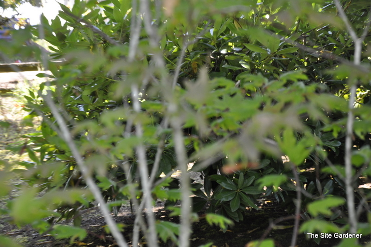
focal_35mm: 120
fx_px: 1236
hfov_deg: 17.1
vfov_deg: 11.4
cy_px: 124
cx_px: 186
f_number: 5.3
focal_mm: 80
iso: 400
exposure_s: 1/60
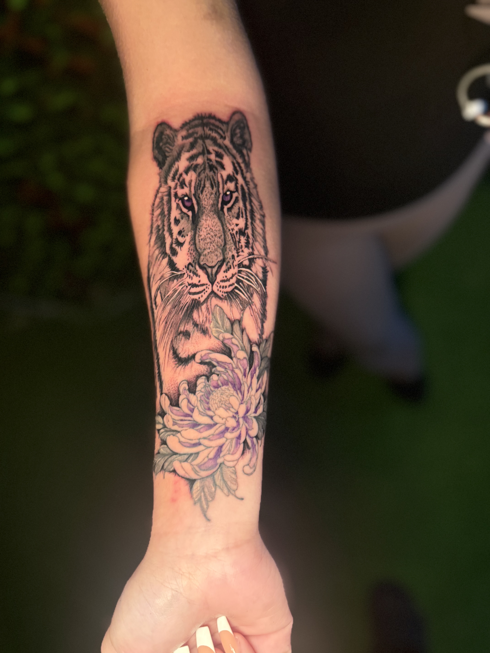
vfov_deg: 71.6
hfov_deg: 56.8
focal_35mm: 24
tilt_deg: -68.5
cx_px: 245
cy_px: 326
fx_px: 453
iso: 800
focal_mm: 6.76
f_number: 1.78
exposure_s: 1/60
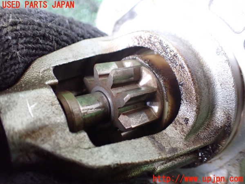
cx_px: 122
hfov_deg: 60.0
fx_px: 212
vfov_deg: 46.8
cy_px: 92
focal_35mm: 30
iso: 1000
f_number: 2.3
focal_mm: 5.4
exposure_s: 1/30
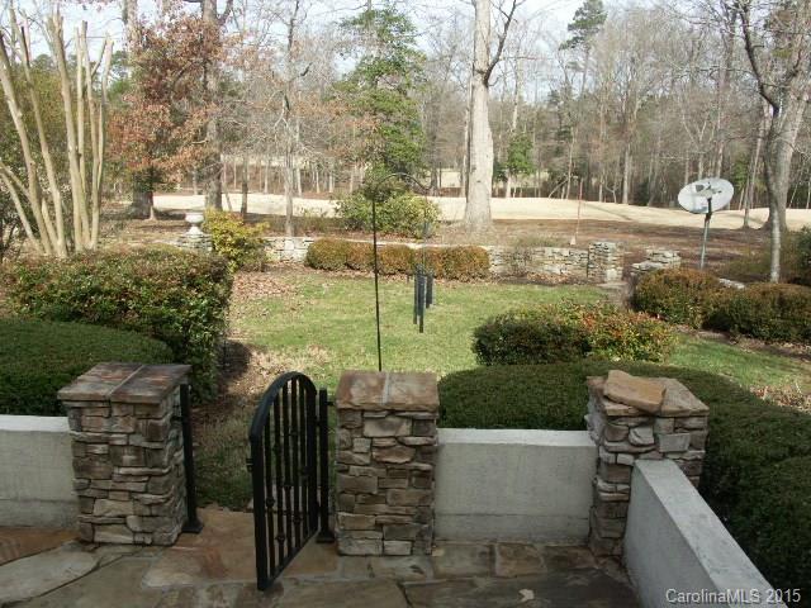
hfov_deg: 61.7
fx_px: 679
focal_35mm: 29
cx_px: 406
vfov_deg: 48.2
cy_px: 304
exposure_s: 1/250
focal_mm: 7.55
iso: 64
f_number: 5
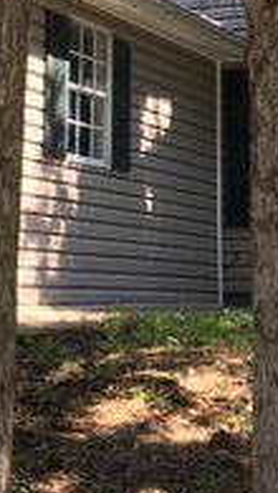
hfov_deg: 11.2
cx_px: 121
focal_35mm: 108
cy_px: -44
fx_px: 1412
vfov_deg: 19.0
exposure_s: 1/154
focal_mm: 4.15
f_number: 2.2
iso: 25
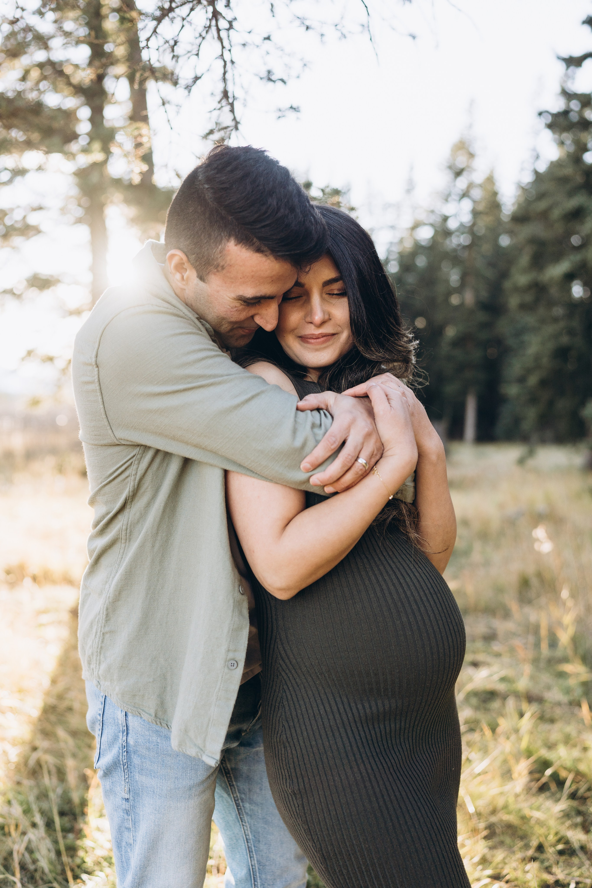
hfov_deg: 37.9
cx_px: 296
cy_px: 444
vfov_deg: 54.4
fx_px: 863
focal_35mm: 35
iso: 250
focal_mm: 35
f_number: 2
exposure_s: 1/1250
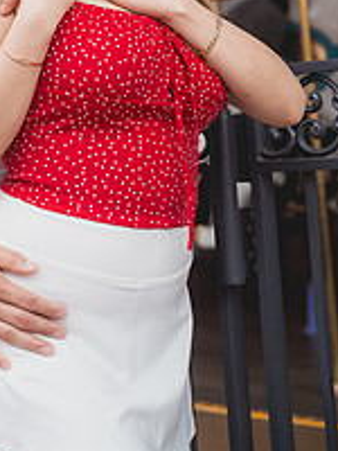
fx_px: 1406
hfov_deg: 13.5
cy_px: -45
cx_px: 7
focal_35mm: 108
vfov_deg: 17.6
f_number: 2.8
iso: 250
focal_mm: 50
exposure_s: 1/640
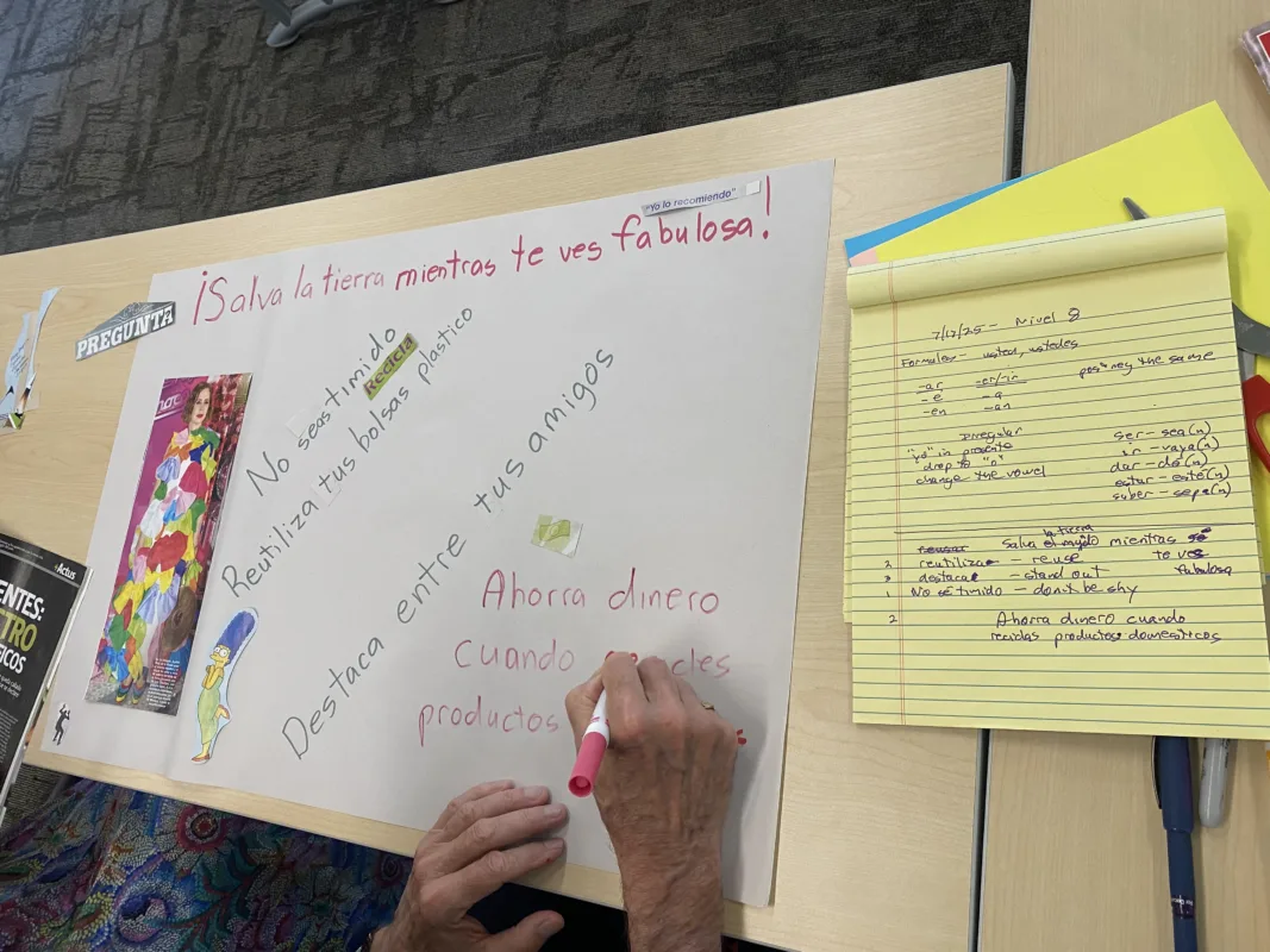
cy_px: 476
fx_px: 954
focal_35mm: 26
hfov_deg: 67.3
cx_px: 635
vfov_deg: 53.1
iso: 80
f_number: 1.8
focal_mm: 4.25
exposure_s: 1/60
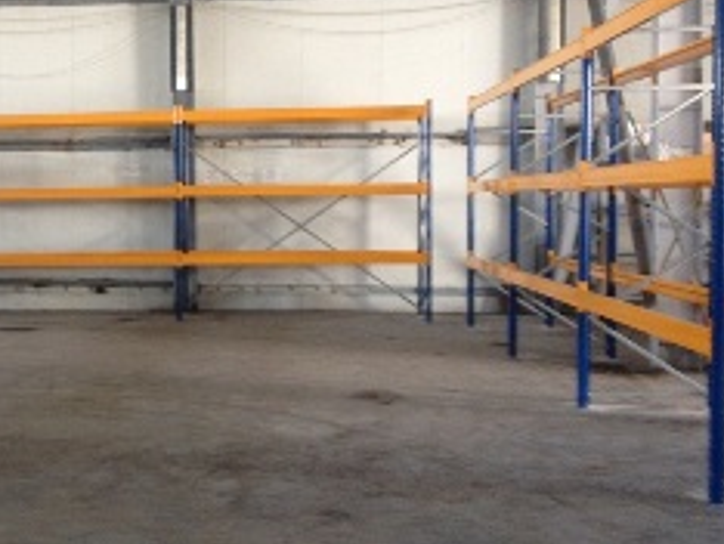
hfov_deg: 28.2
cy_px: 250
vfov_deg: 22.0
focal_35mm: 67
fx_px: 1403
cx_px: 118
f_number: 2.4
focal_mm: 4.28
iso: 80
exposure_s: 1/20
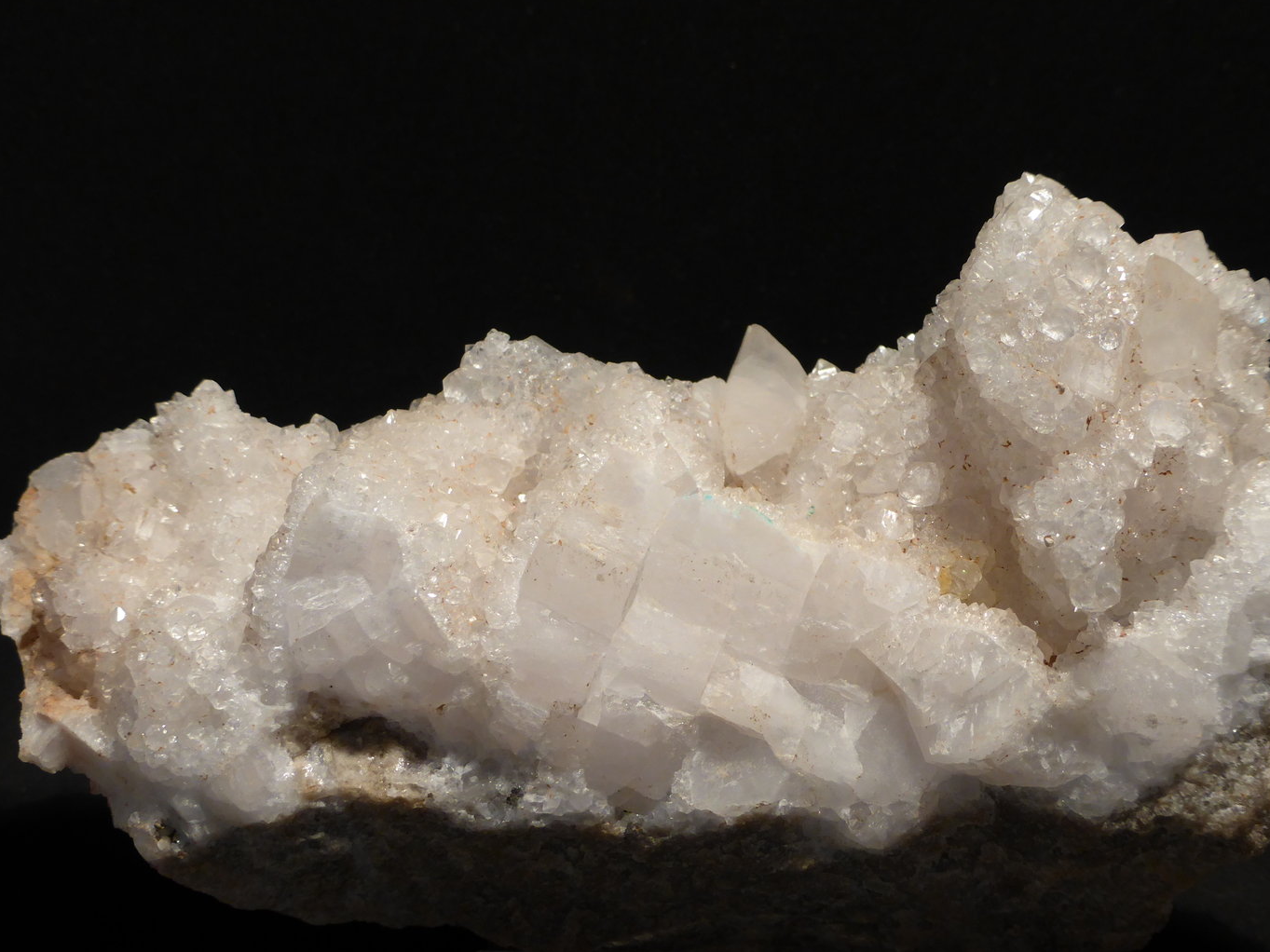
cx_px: 711
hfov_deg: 35.5
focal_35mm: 54
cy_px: 509
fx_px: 1981
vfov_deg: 27.0
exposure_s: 1/60
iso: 160
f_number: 4.1
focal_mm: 7.9
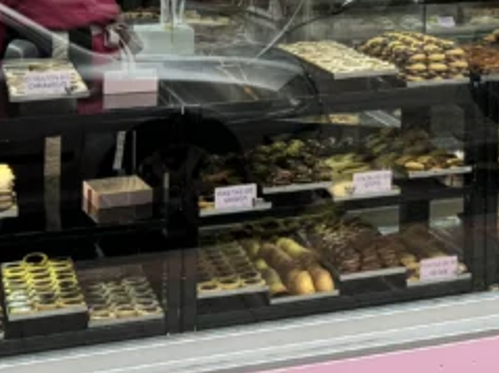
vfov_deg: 13.3
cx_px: 679
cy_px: -235
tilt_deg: +4.1
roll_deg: +0.5
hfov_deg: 17.7
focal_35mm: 103
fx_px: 1484
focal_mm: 6.86
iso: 80
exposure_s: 1/481
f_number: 1.78
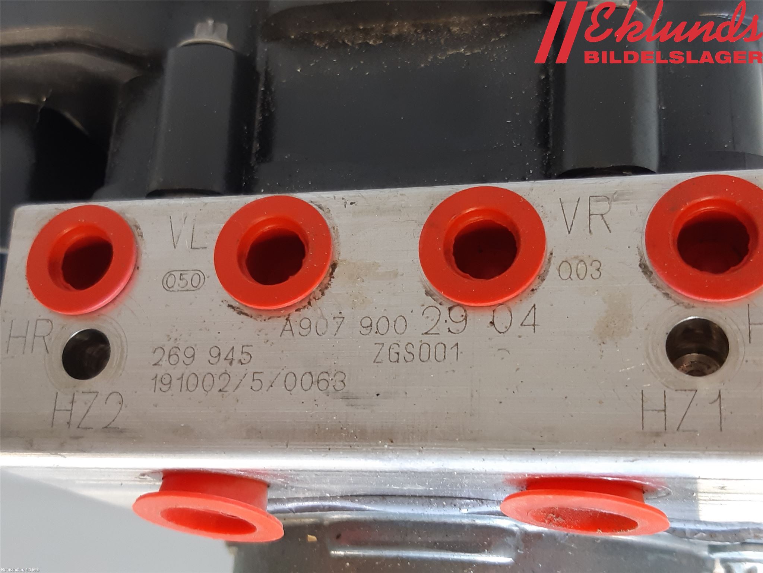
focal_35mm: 26
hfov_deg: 67.3
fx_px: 573
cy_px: 286
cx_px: 382
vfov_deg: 53.1
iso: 100
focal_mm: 3.93
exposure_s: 1/50
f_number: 1.7
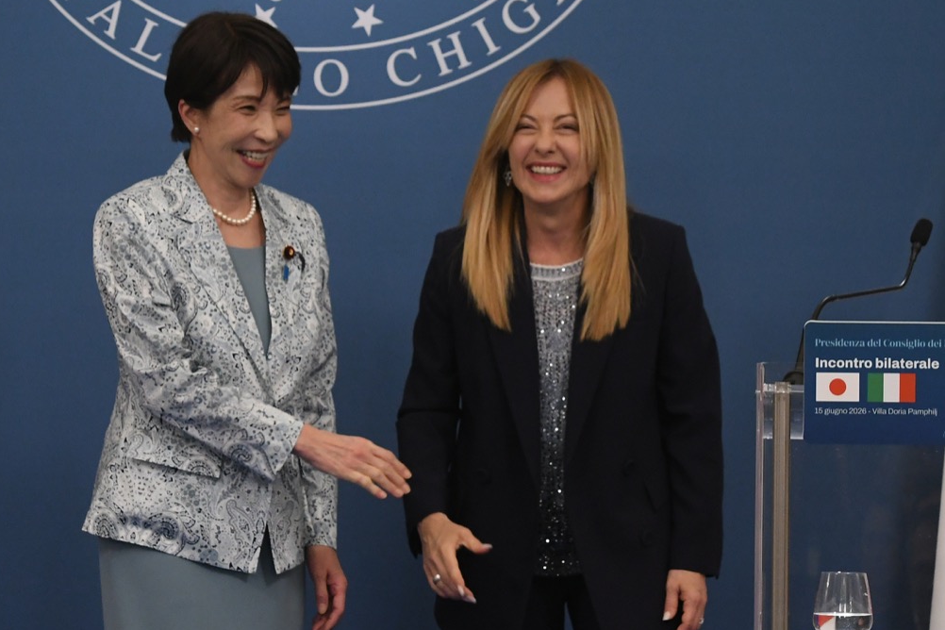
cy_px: 294
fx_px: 4478
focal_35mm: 171
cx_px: 395
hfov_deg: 12.0
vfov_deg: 8.0
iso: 2500
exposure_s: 1/320
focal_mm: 95
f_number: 4.5
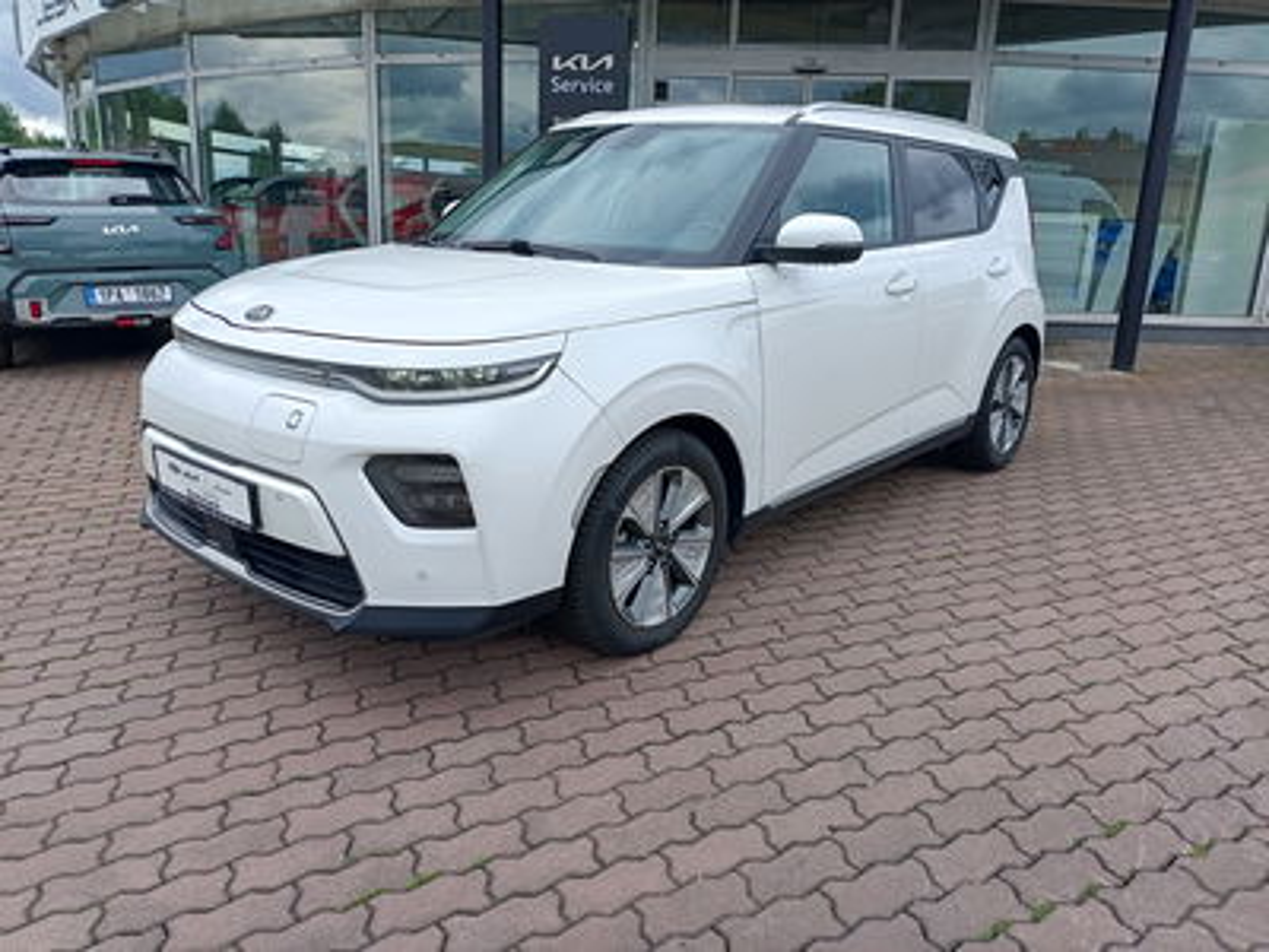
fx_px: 916
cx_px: 634
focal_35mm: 25
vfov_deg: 54.9
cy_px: 476
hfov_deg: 69.4
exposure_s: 1/671
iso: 103
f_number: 1.79
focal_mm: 4.69
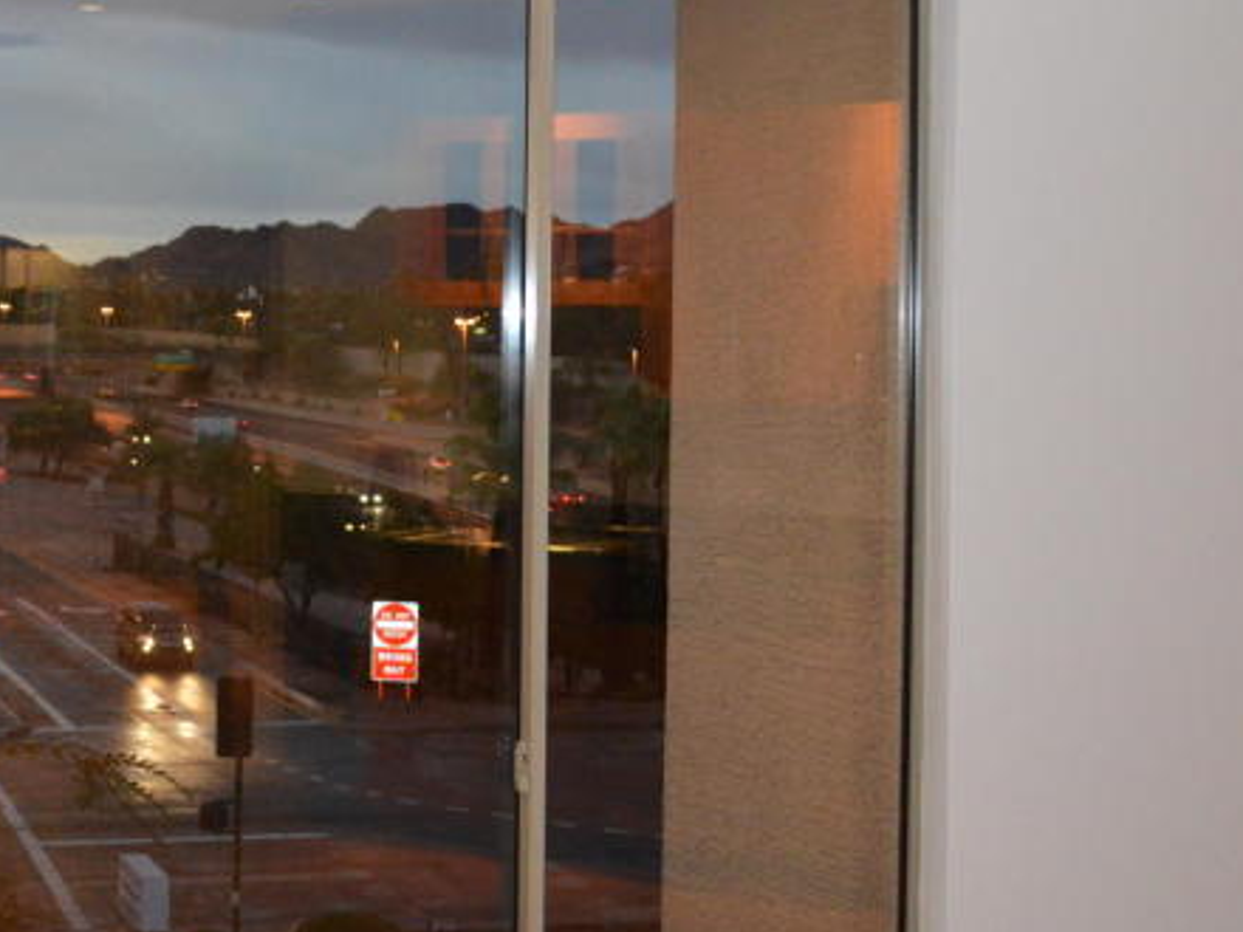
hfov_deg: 28.8
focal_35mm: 65
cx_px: 161
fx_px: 2334
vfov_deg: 22.5
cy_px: 319
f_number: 4
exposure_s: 1/60
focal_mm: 22
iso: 2500
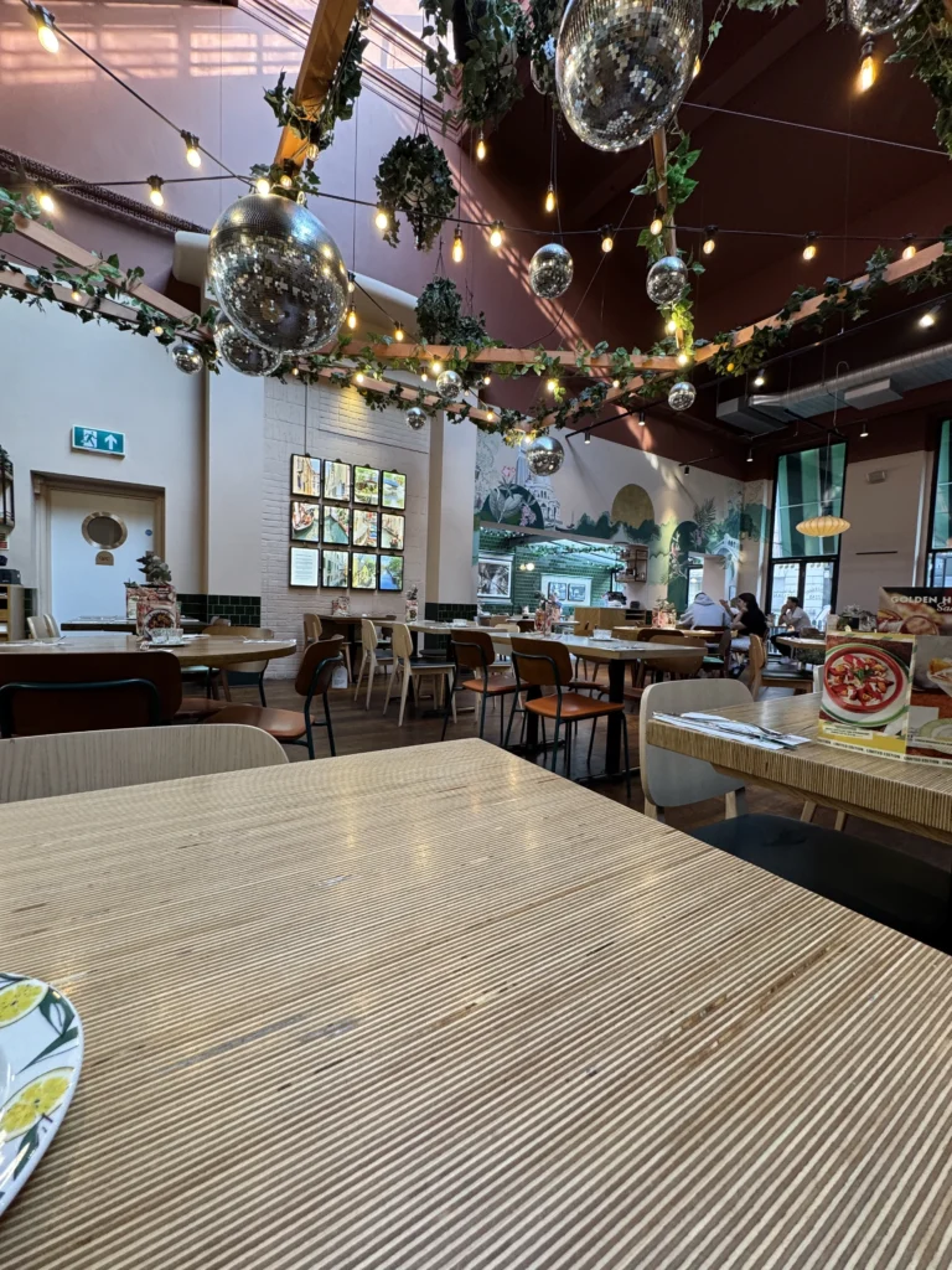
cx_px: 476
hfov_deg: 85.7
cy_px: 635
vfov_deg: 102.1
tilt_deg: -2.7
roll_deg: -1.9
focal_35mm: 14
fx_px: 513
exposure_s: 1/100
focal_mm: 2.22
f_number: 2.2
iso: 160
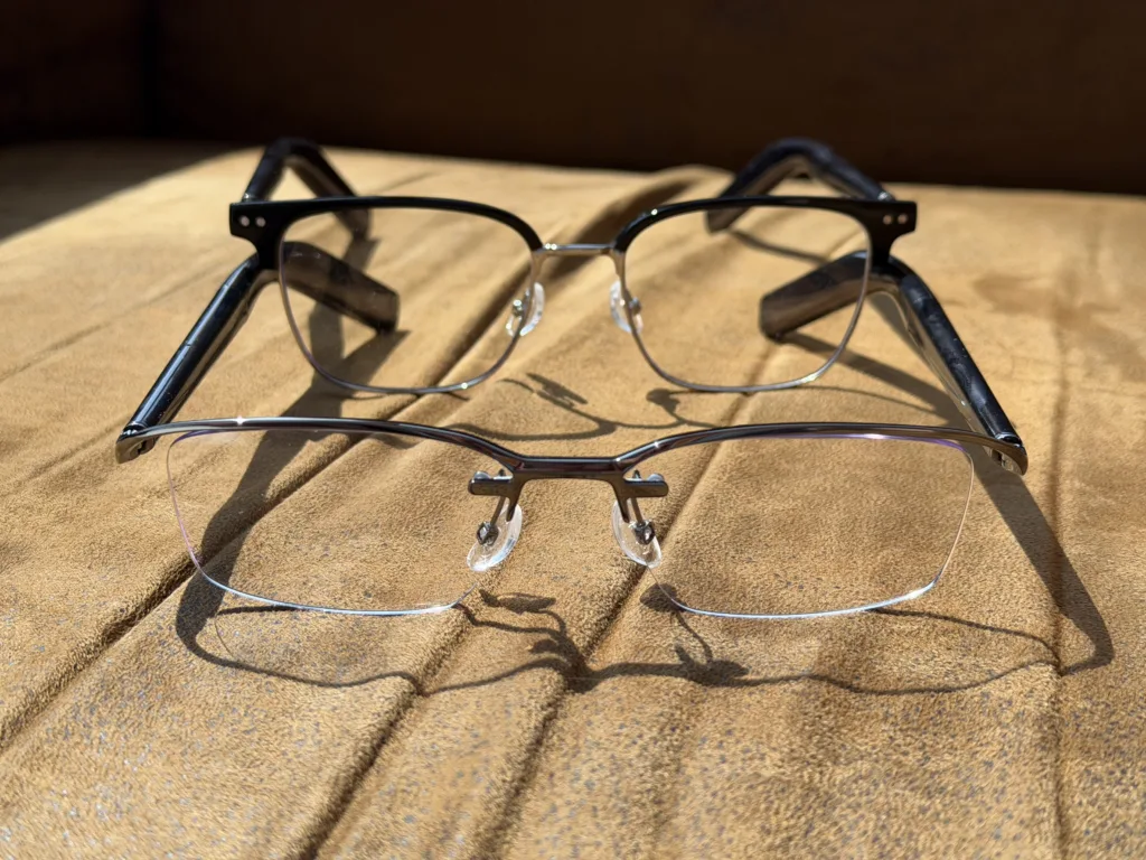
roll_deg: +0.3
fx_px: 1589
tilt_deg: -22.9
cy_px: 430
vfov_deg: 30.3
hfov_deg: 39.7
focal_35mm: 48
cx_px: 573
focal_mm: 6.76
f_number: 1.78
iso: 64
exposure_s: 1/447
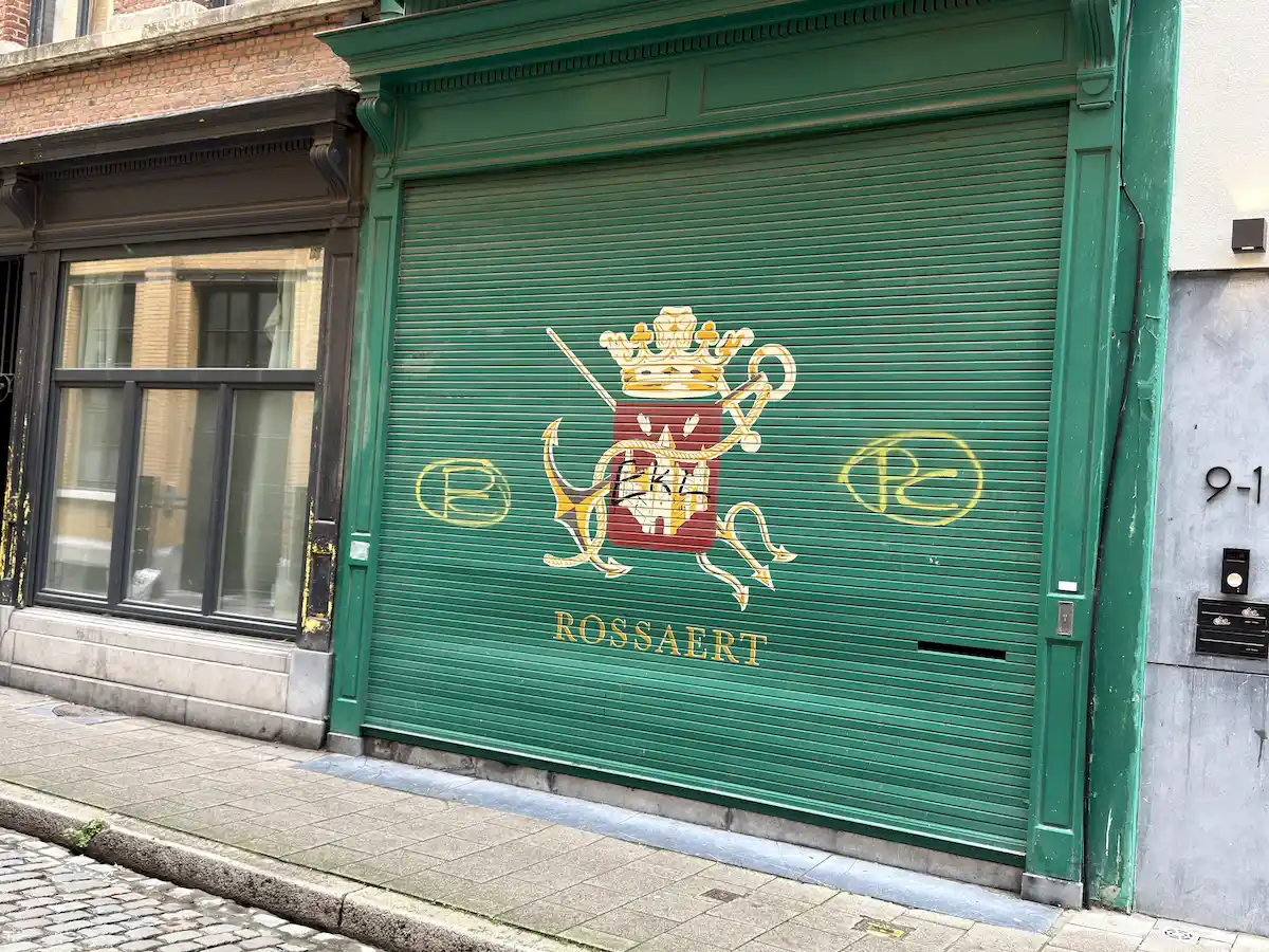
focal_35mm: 35
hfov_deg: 52.6
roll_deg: -4.5
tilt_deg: +2.6
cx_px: 634
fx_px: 1283
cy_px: 476
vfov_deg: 40.7
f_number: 1.78
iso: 64
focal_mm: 6.76
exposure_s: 1/121
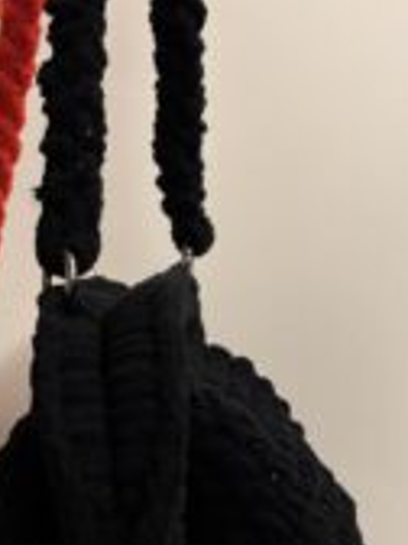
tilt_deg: -6.1
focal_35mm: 62
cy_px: 357
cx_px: 6
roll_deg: -5.2
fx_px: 974
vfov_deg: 31.0
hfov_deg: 22.8
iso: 400
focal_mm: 5.96
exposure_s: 1/50
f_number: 1.6
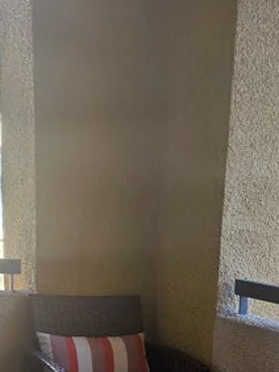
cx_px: 233
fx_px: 505
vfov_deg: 36.7
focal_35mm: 47
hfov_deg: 29.9
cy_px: 363
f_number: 1.9
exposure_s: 1/120
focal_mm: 2.2
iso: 32
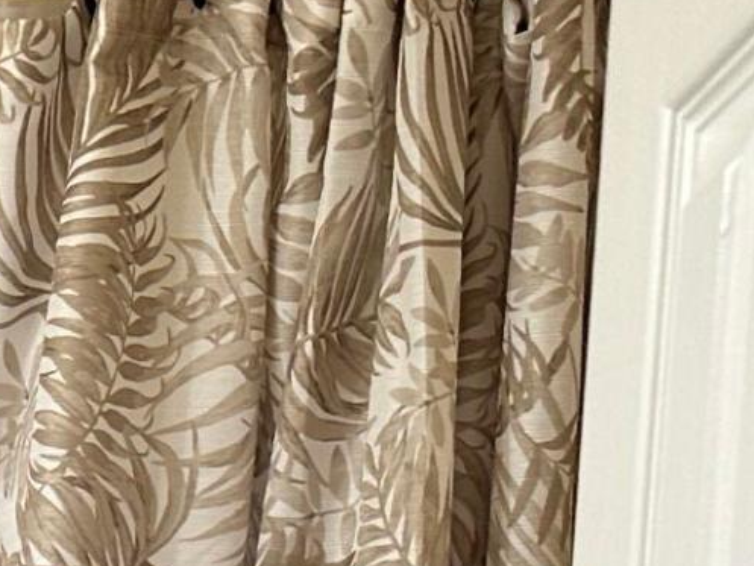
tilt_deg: -6.7
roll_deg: -1.5
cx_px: -555
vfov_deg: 9.5
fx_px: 3028
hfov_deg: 13.0
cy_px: 1352
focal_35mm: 139
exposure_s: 1/60
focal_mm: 6.86
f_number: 1.78
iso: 125
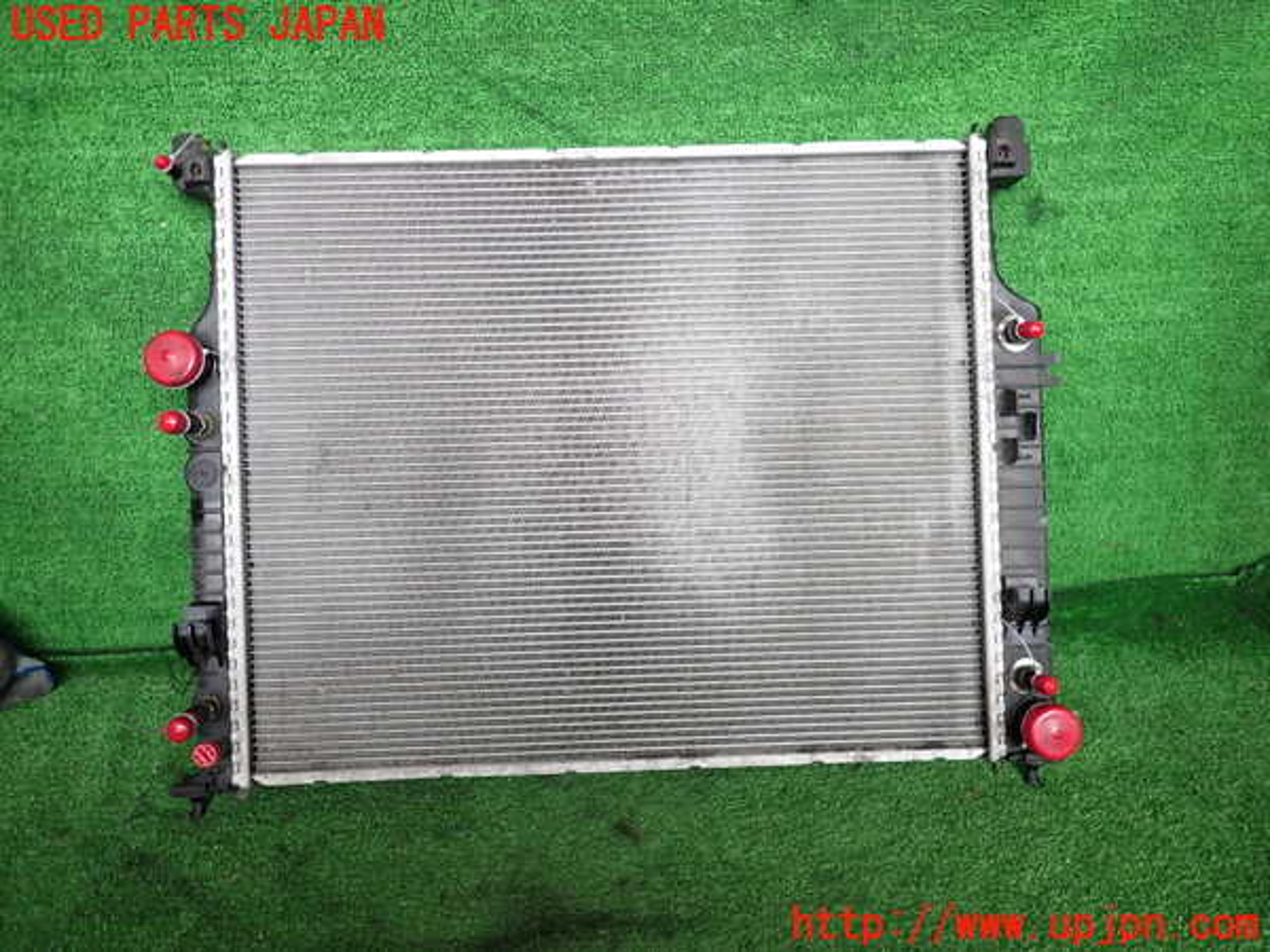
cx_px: 635
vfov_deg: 54.9
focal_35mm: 25
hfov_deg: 69.4
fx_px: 917
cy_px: 476
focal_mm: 4.5
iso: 100
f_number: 2
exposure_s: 1/80
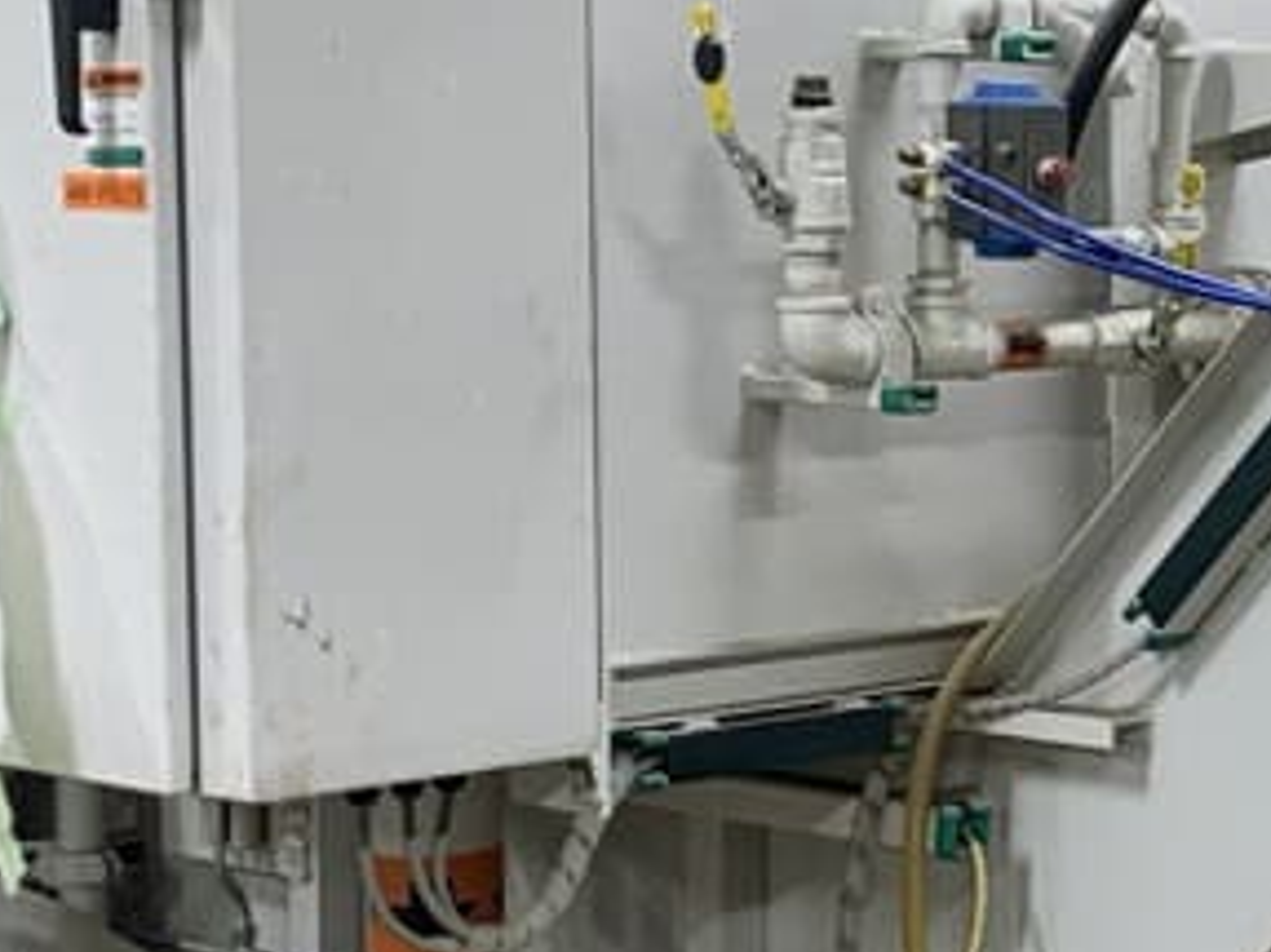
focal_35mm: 116
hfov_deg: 16.4
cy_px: 487
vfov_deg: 12.8
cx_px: 1448
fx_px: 4257
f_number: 1.8
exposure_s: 1/120
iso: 50
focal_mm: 4.2
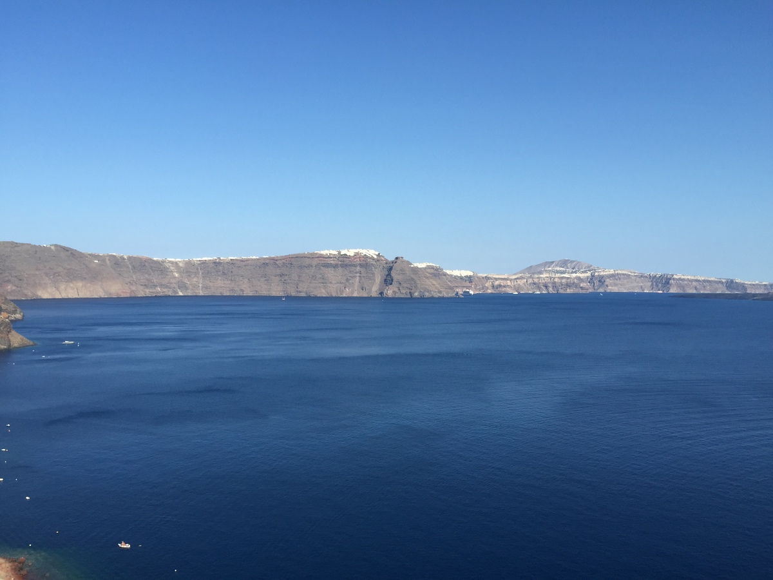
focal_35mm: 29
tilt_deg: -2.3
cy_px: 290
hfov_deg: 61.7
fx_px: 648
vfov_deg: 48.2
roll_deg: -2.2
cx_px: 386
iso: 32
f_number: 2.2
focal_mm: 4.15
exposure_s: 1/1980
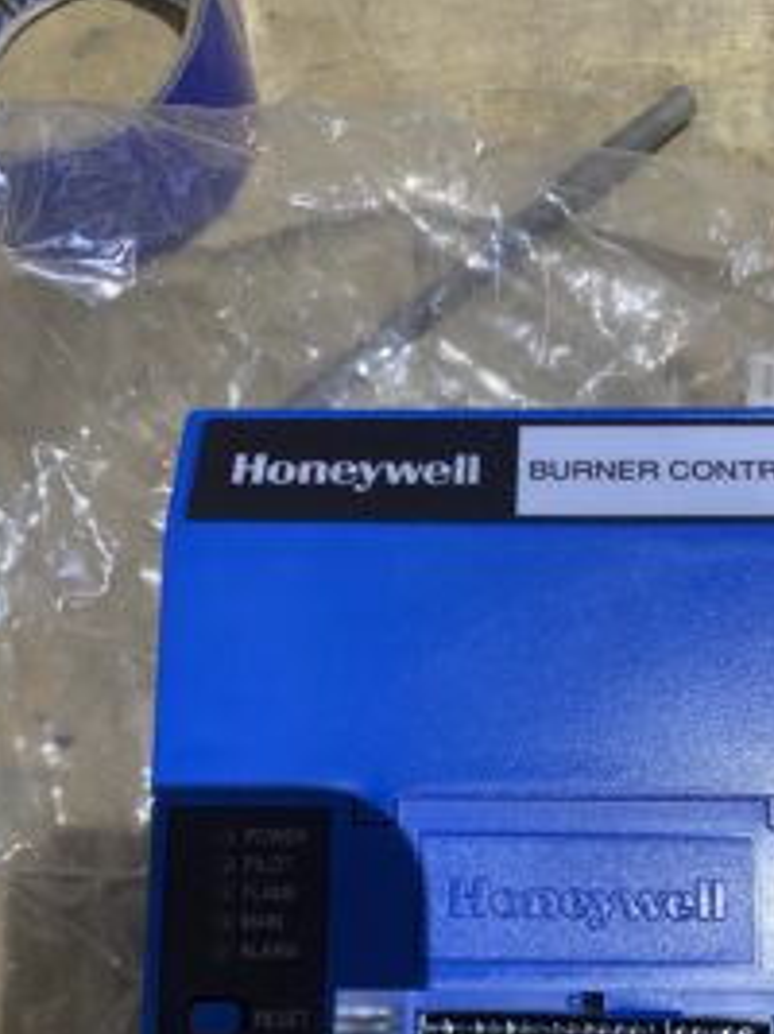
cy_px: 736
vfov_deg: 46.7
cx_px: 526
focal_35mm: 39
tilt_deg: -83.8
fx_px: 1164
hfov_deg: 36.4
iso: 320
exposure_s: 1/60
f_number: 1.8
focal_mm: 4.25
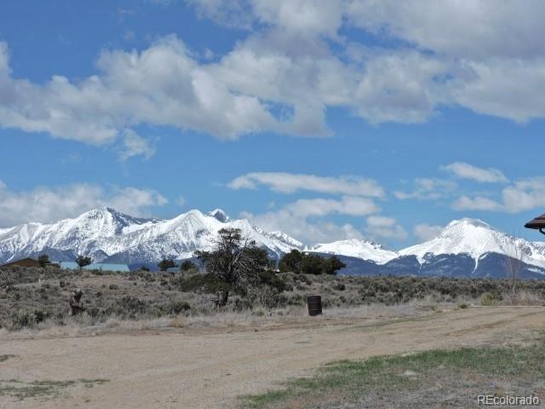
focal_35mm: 100
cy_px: 204
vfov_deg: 14.8
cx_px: 272
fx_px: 1574
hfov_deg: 19.6
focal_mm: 17.8
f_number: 4.6
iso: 100
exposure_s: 1/1250
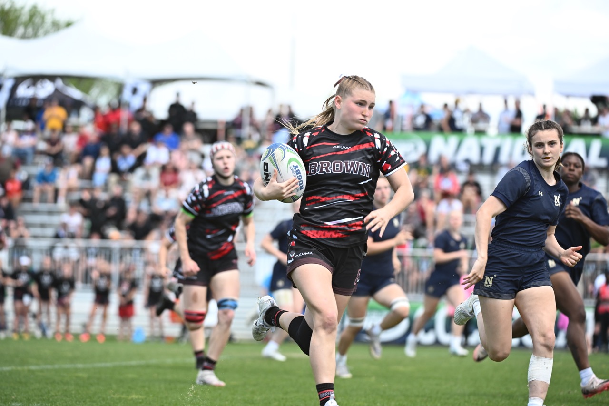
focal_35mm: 220
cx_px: 304
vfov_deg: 6.2
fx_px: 3721
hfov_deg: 9.4
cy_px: 203
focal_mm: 220
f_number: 5.6
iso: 640
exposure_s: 1/1250
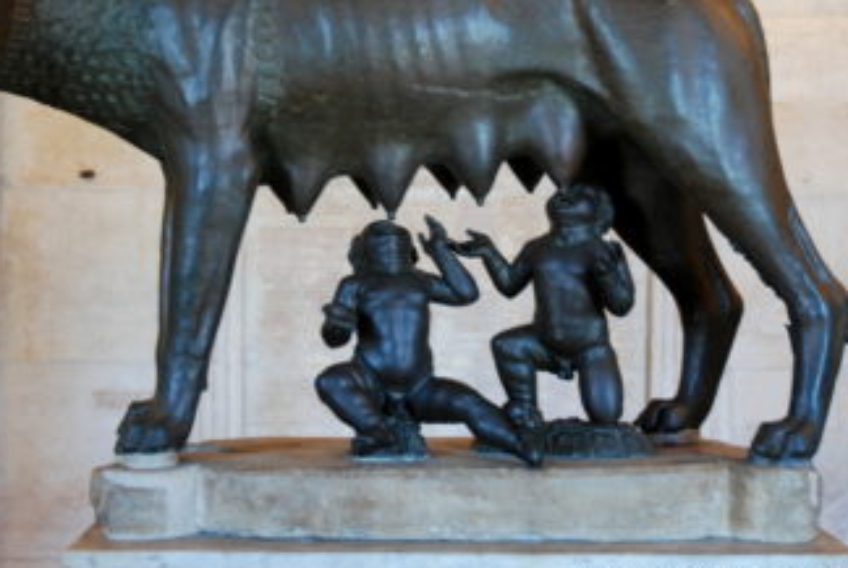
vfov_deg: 19.0
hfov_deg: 28.1
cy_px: 185
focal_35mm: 72
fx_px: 1693
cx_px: 369
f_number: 4
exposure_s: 1/15
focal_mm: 31
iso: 800
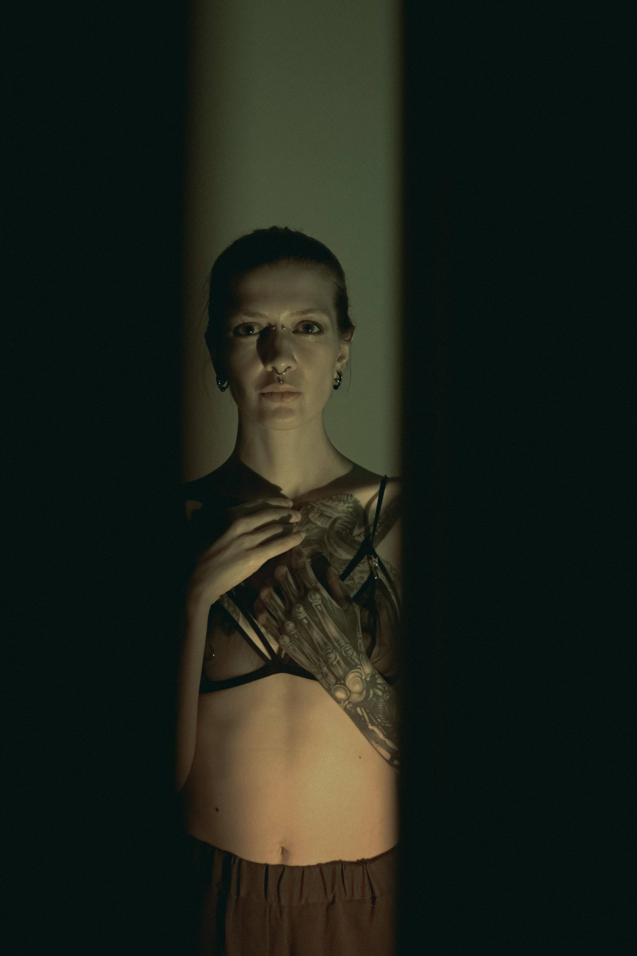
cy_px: 478
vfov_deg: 27.0
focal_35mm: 75
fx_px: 1990
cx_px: 318
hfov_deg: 18.2
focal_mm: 50
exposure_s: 1/80
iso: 400
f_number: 2
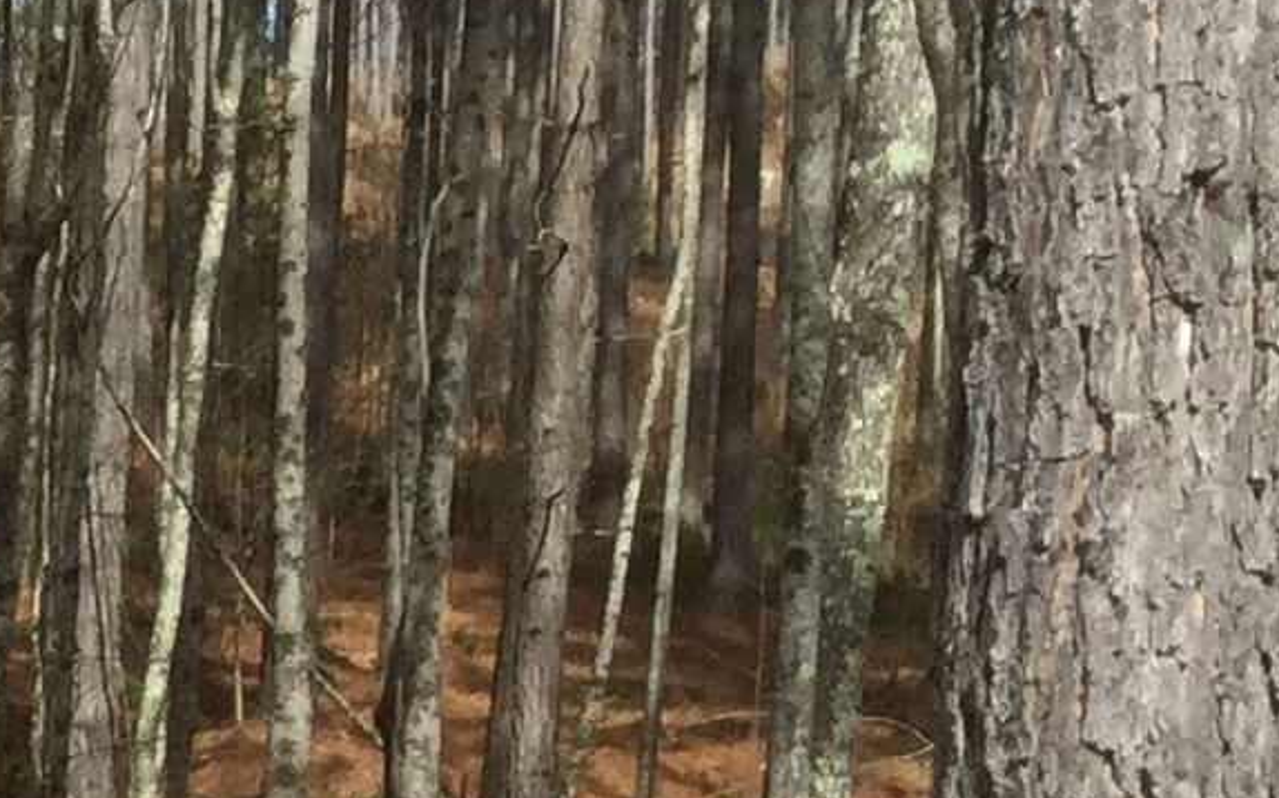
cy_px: 1612
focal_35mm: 176
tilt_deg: -8.9
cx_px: -1491
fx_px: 6131
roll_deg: +0.6
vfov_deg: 7.2
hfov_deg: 10.6
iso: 25
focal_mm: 3.3
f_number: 2.4
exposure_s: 1/637
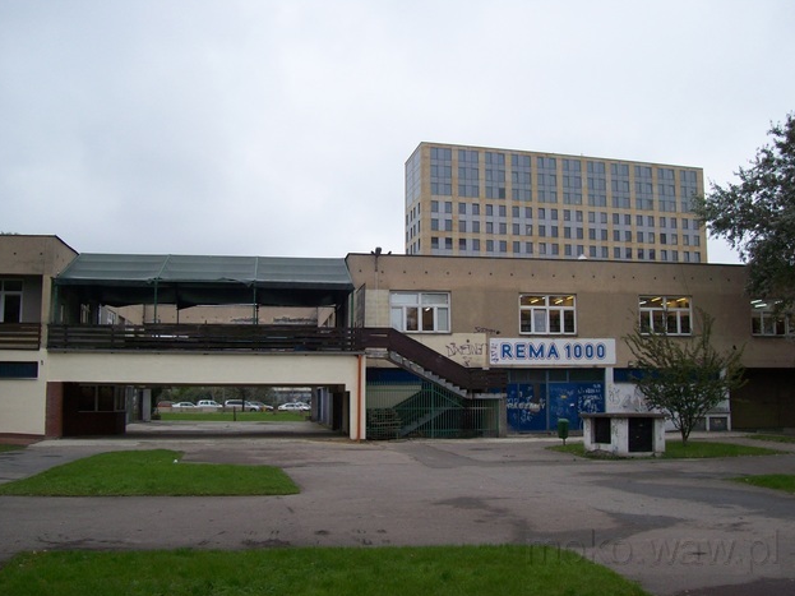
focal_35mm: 37
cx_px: 397
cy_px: 294
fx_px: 850
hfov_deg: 50.1
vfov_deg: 38.7
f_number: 2.7
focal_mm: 6
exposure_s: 1/184
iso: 80
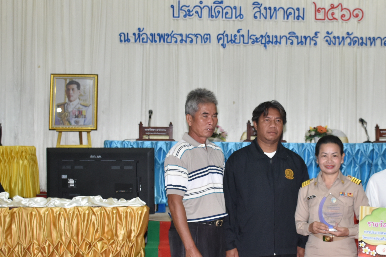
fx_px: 708
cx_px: 263
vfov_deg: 20.6
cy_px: 168
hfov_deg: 30.2
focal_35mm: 66
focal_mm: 22
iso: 800
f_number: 5
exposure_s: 1/60
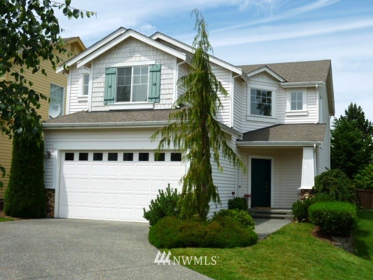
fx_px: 453
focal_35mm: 42
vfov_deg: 34.3
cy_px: 140
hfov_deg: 44.8
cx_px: 186
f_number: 4.1
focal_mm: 7.6
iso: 100
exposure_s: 1/800
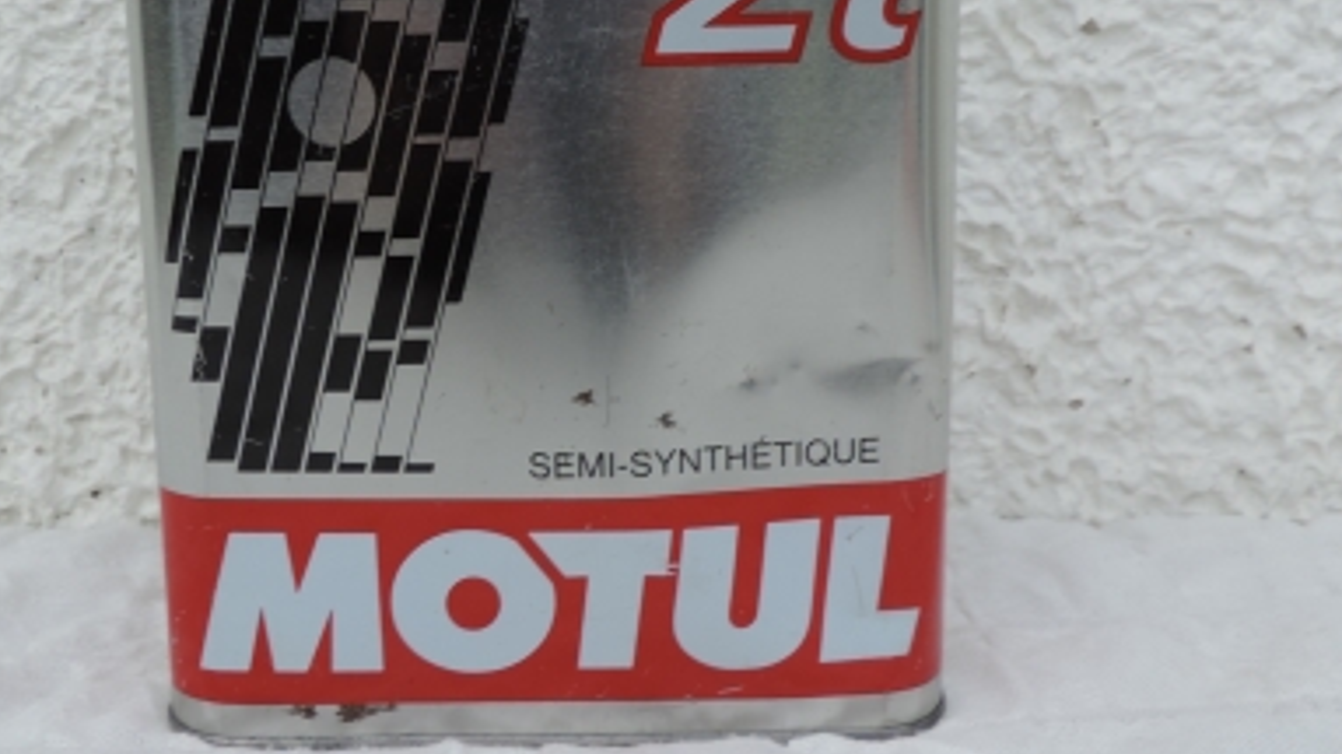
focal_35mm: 41
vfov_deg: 28.7
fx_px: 1458
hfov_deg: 49.0
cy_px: 231
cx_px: 519
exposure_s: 1/400
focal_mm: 4.3
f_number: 3
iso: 80
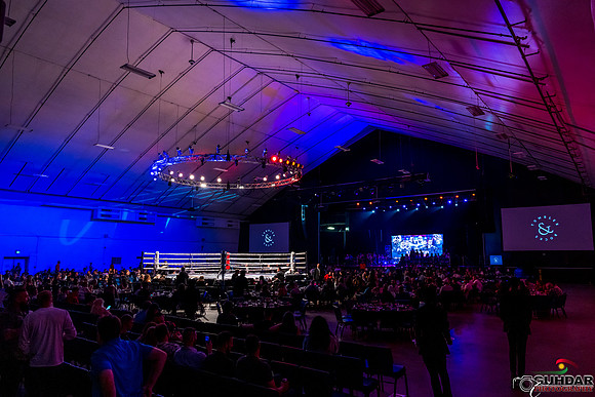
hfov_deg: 70.7
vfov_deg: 50.6
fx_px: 420
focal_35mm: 25
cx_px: 298
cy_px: 198
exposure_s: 1/160
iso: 4000
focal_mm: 24
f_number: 3.5
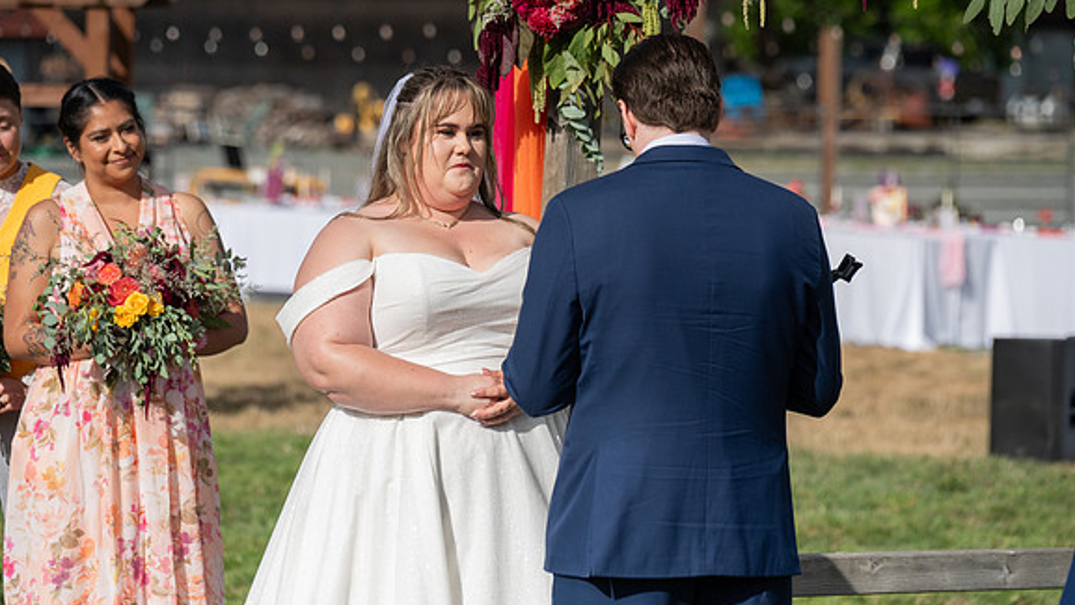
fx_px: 4505
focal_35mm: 158
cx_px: 537
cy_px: 271
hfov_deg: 13.6
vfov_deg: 7.7
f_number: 4.5
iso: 400
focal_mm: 150
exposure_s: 1/8000
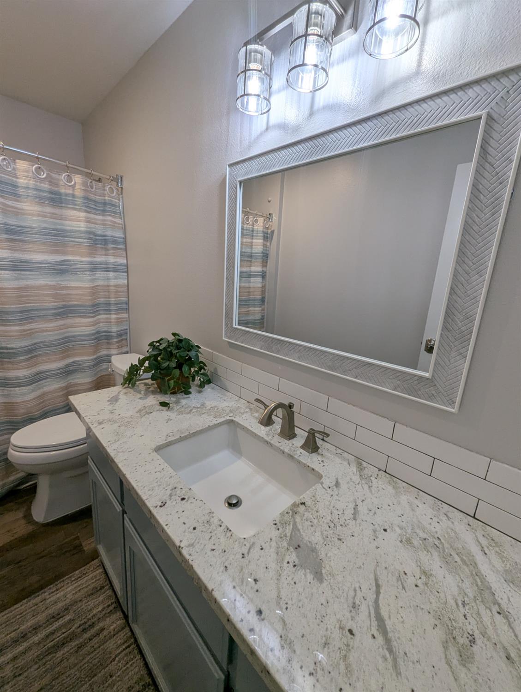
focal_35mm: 13
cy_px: 346
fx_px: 260
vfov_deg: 106.1
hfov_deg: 90.1
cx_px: 260
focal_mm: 1.95
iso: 42
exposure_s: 1/120
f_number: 2.2
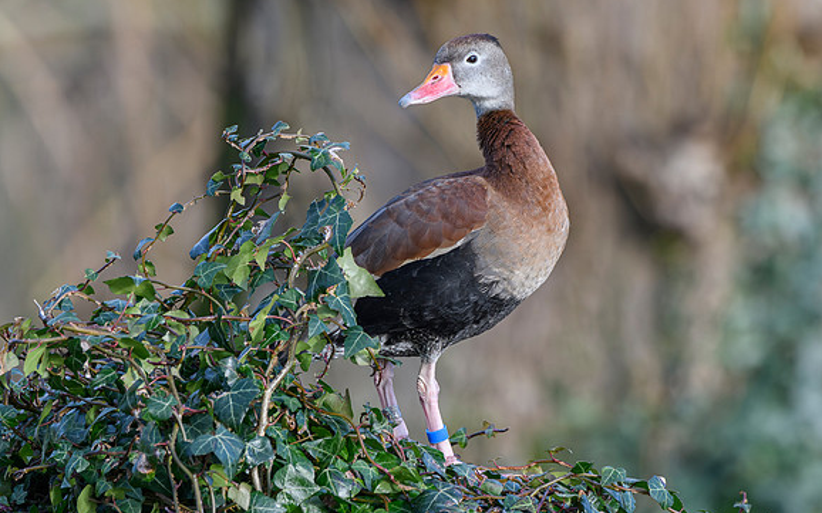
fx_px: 14290
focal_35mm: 638
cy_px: 204
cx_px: 542
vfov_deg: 2.1
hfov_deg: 3.3
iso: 1250
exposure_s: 1/1250
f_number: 5.6
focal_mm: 350
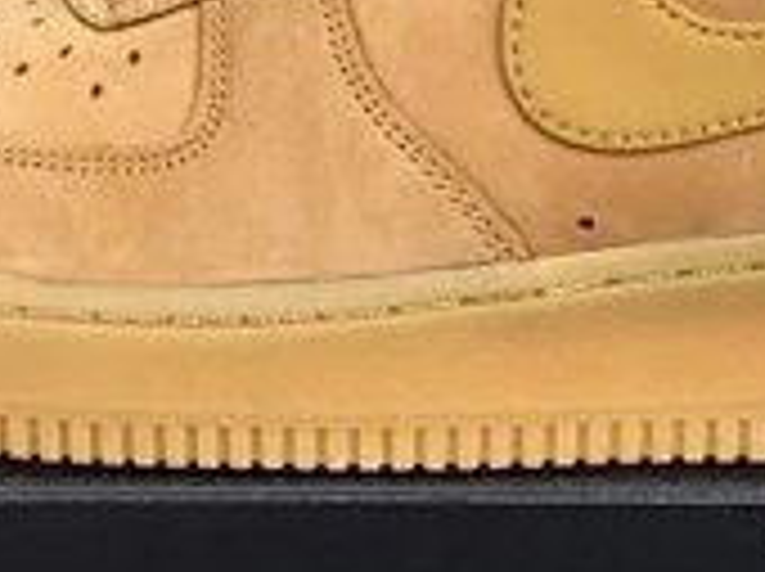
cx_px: 468
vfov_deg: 12.6
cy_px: 126
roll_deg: +0.1
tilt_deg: -13.4
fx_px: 2582
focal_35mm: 117
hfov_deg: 16.8
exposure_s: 1/342
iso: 25
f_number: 2.4
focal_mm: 3.3
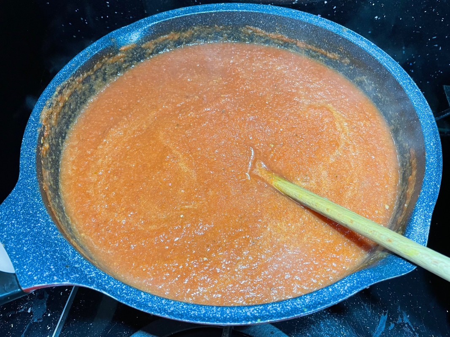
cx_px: 225
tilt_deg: -53.7
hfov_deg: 67.3
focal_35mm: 26
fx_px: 338
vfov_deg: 53.1
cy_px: 168
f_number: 1.6
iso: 160
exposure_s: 1/50
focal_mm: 4.2
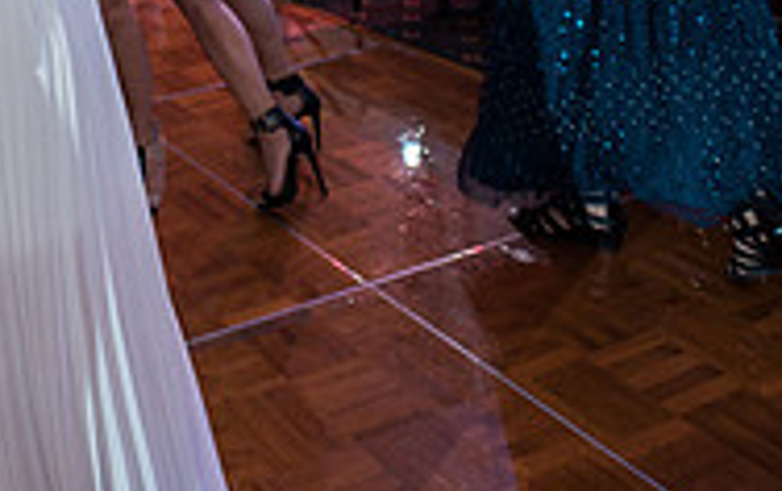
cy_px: -218
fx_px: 939
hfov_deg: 36.3
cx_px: -129
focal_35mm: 44
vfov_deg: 24.0
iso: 800
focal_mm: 14
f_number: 2.8
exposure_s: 1/160
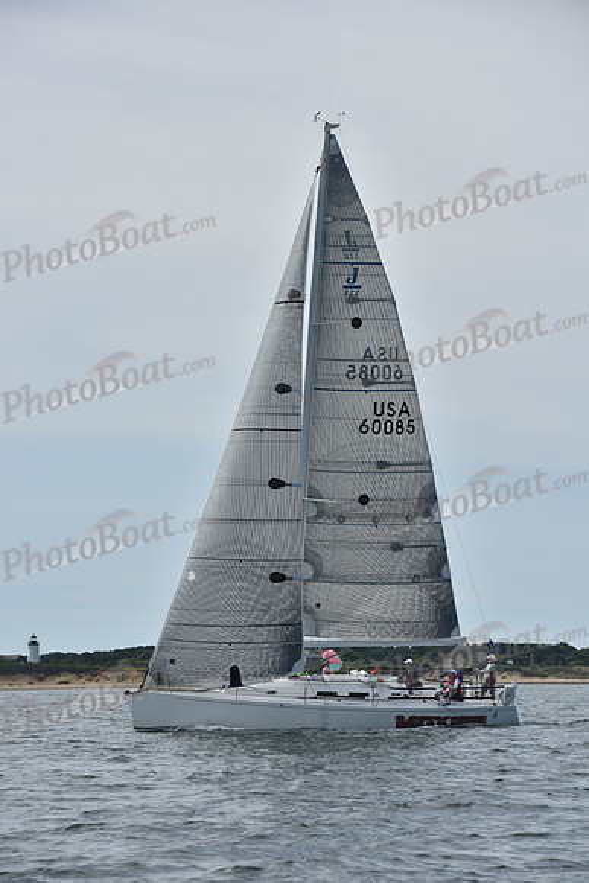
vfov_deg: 13.2
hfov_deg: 8.9
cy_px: 442
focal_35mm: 155
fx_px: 3801
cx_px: 294
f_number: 10
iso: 320
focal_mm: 155
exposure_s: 1/1250
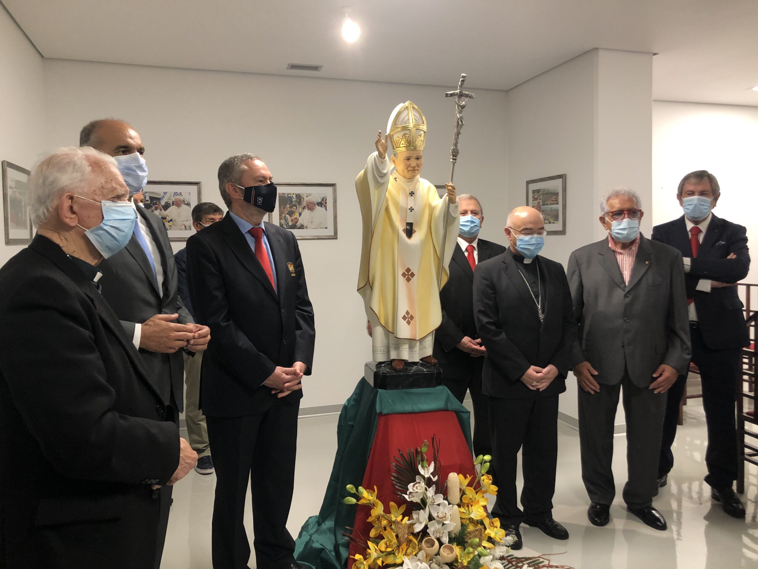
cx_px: 379
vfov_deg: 49.7
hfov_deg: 63.4
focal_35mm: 28
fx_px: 613
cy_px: 284
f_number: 1.8
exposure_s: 1/20
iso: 40
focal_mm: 4
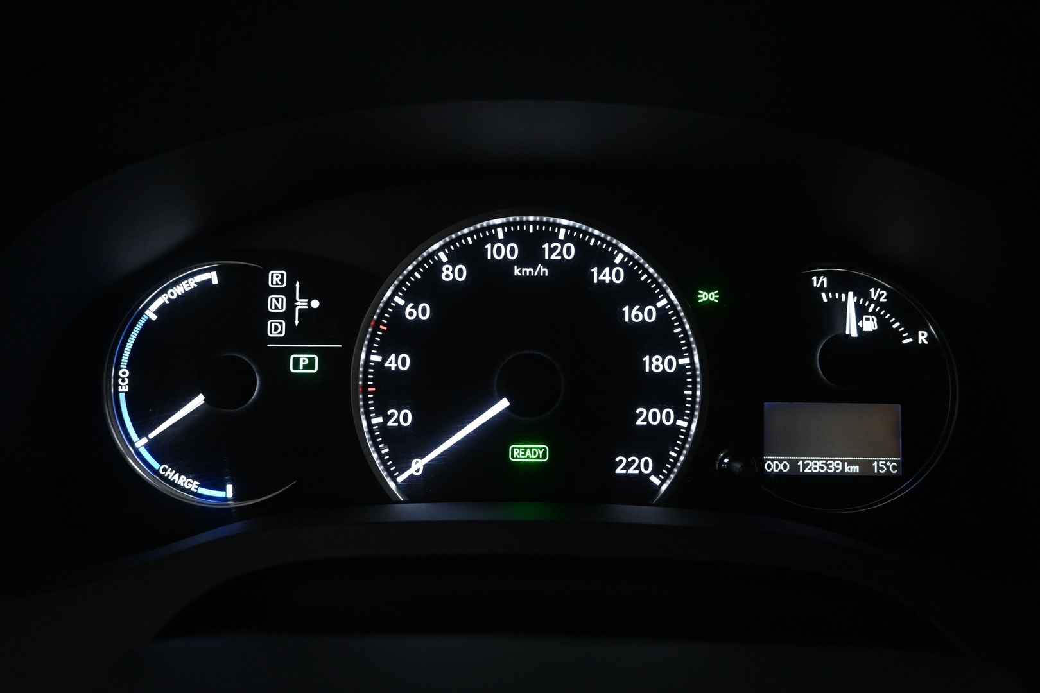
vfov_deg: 44.6
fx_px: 845
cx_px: 520
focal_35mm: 29
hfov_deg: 63.2
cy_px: 346
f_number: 3.8
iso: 3200
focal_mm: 19.5
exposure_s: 1/100
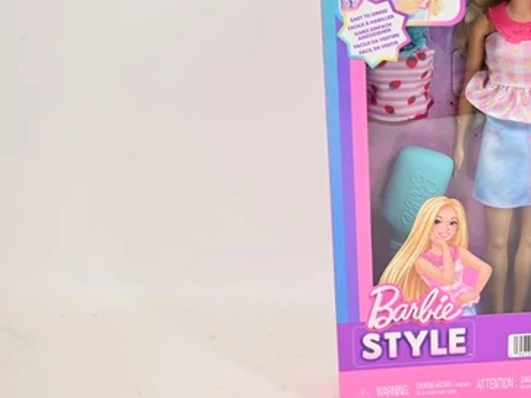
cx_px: 521
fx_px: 988
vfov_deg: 22.7
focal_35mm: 64
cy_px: 132
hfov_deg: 28.4
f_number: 4
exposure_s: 1/160
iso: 400
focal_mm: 22.5
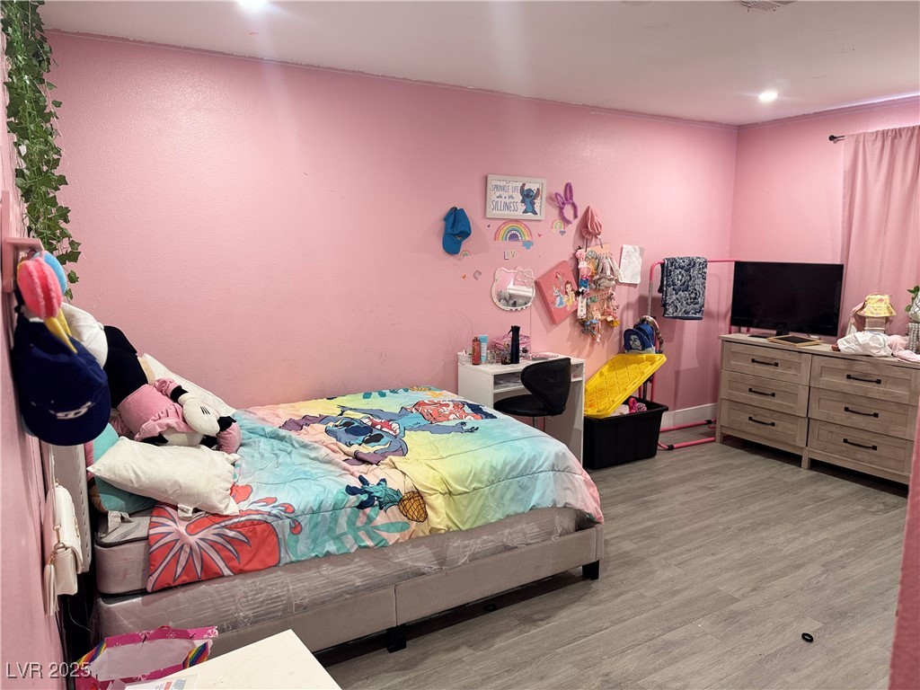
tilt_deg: -9.4
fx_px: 638
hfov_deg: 71.6
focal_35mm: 24
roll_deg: -0.4
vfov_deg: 56.8
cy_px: 345
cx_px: 460
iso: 200
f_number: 1.78
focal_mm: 6.76
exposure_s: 1/60
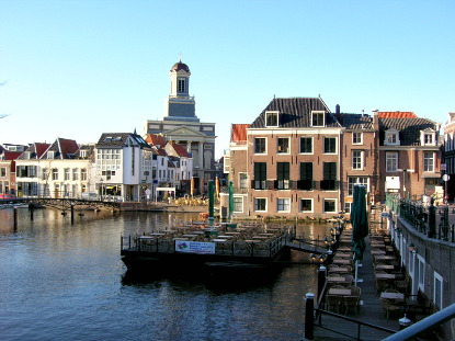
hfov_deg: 54.0
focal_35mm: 34
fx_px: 447
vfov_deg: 41.8
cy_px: 170
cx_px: 228
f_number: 4.9
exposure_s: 1/122
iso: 50
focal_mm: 5.7
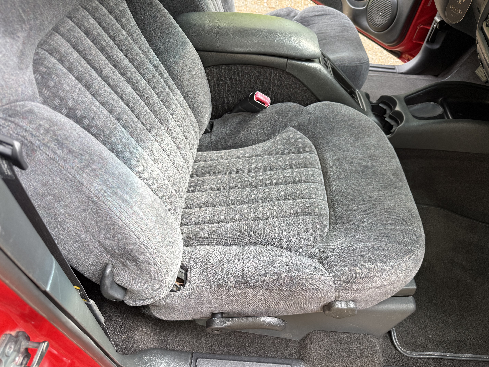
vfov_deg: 56.8
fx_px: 339
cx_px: 244
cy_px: 184
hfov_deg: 71.6
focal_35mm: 24
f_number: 1.78
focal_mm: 6.76
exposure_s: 1/121
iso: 100
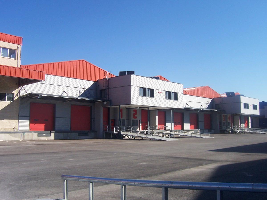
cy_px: 100
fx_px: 278
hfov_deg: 51.4
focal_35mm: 36
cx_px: 134
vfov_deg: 39.7
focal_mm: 6
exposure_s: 1/350
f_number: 4.8
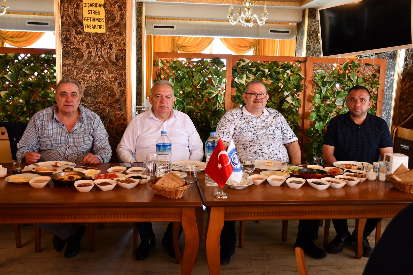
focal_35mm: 34
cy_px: 138
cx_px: 206
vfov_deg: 38.9
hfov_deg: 55.8
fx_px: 390
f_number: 4
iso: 360
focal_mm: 23
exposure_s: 1/60
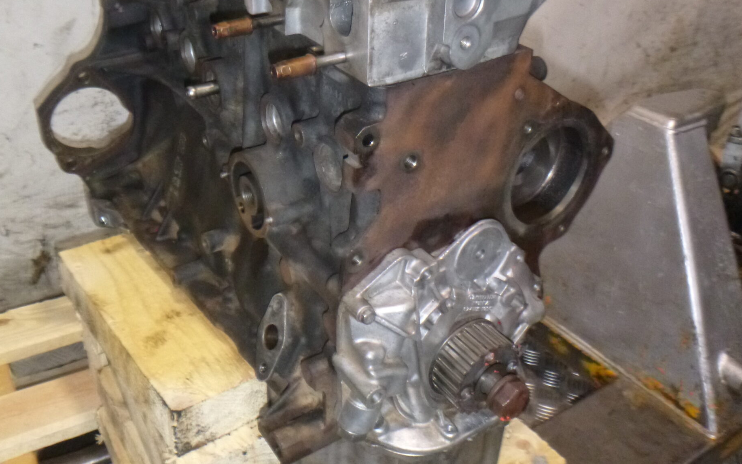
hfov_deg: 52.7
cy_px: 124
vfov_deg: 33.8
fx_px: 748
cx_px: 360
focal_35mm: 37
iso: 400
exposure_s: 1/60
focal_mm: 4.5
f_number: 3.9
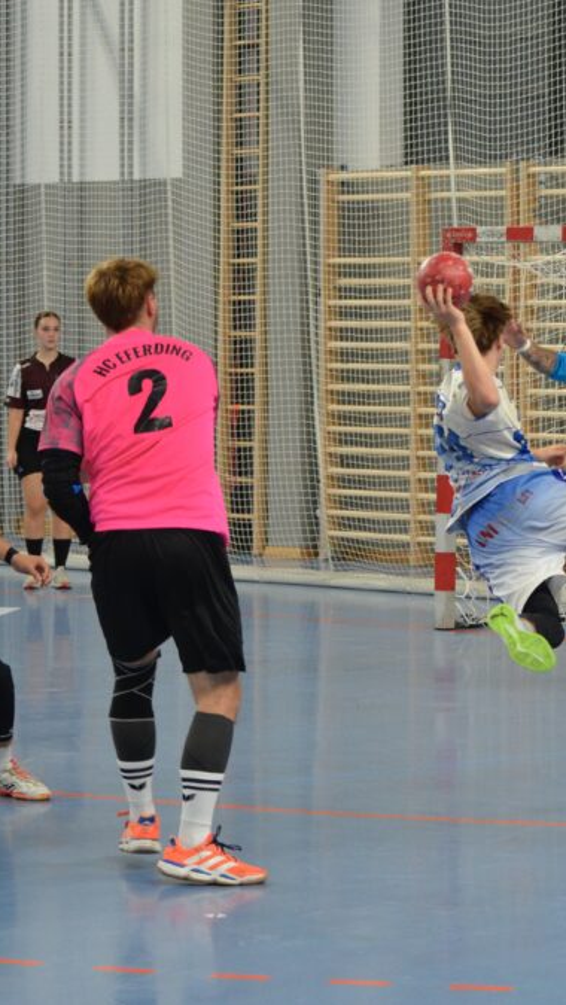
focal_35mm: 131
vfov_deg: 16.4
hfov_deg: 9.2
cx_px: 593
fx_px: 3487
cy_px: 503
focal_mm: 55
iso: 1600
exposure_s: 1/400
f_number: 4
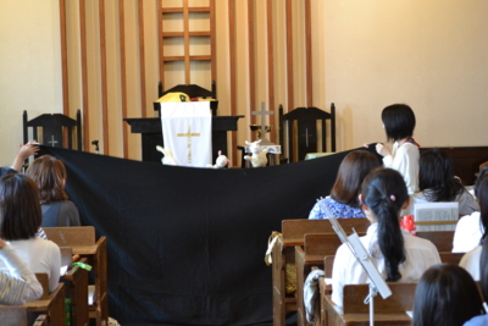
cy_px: 163
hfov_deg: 24.6
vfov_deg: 16.6
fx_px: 1119
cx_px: 244
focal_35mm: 82
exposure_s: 1/15
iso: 1400
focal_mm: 55
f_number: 5.6
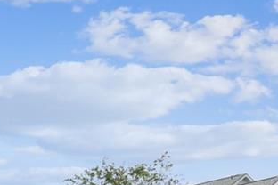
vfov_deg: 15.4
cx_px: -128
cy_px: 278
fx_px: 633
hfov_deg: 21.2
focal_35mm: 82
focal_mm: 11
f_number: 7.1
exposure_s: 1/125
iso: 100
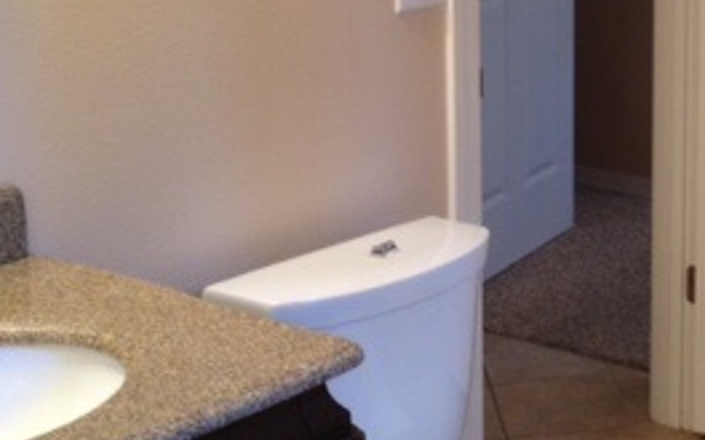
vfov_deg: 14.4
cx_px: 681
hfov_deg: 22.3
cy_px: 80
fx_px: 1729
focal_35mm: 90
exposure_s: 1/20
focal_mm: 4.28
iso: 100
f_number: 2.4
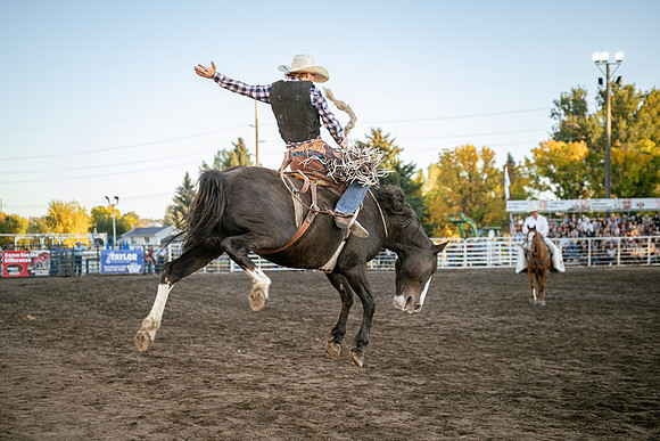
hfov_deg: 32.6
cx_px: 311
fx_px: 1127
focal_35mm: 61
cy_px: 255
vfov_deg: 22.1
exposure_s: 1/500
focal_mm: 52
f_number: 2.8
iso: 400
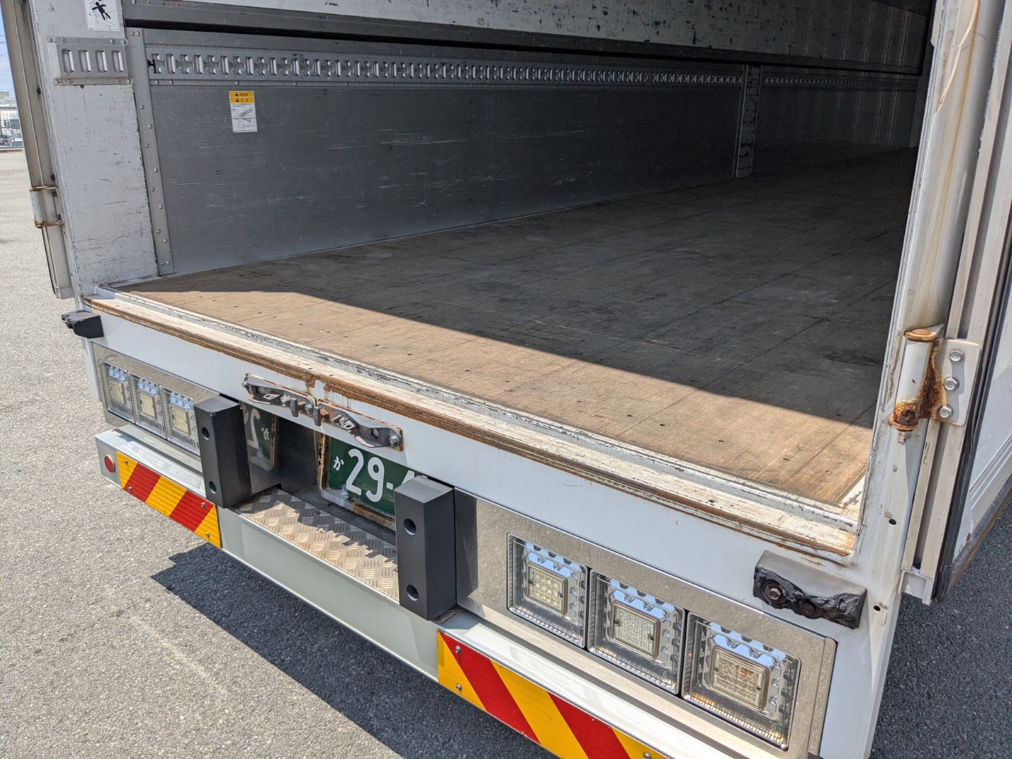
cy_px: 380
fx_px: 789
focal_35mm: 27
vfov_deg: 51.4
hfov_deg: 65.3
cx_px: 506
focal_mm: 4.38
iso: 41
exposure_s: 1/2597
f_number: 1.73
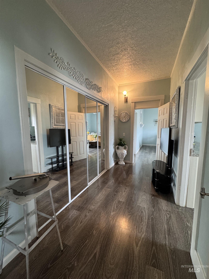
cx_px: 104
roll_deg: -0.4
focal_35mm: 14
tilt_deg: -6.3
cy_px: 140
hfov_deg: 85.7
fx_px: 113
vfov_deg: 102.1
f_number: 2.2
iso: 400
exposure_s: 1/60
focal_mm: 2.22
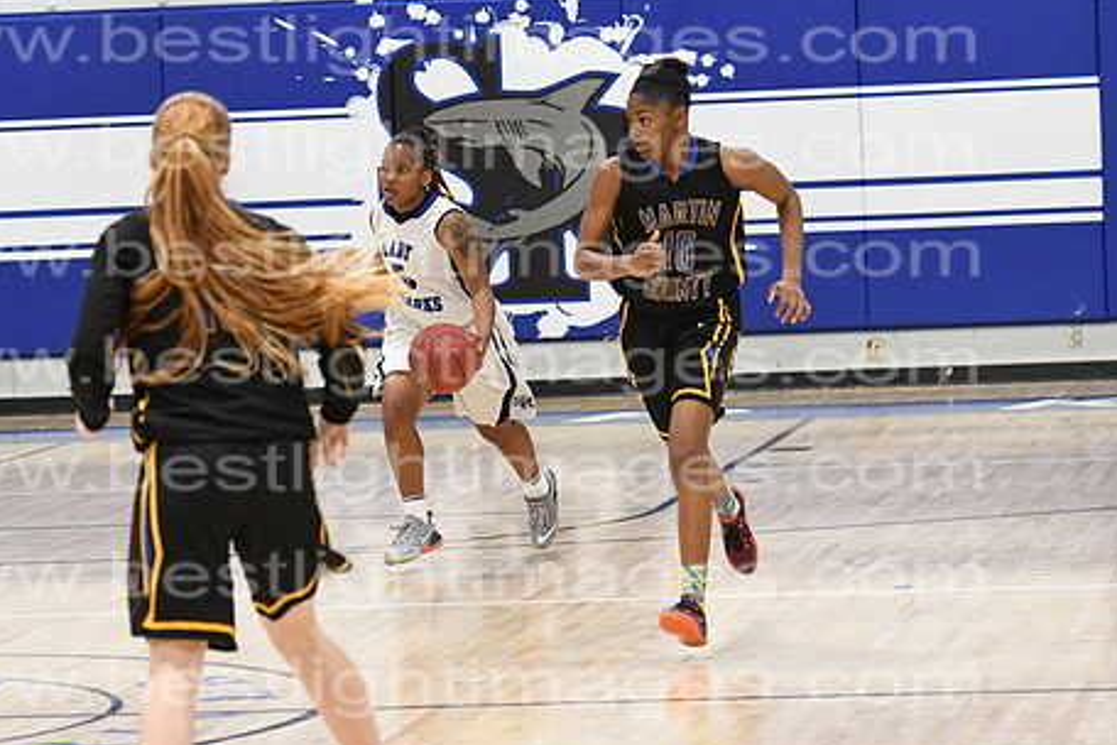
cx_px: 429
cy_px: 312
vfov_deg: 7.3
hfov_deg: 11.0
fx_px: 5802
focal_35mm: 187
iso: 5000
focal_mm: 98
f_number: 4
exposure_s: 1/640
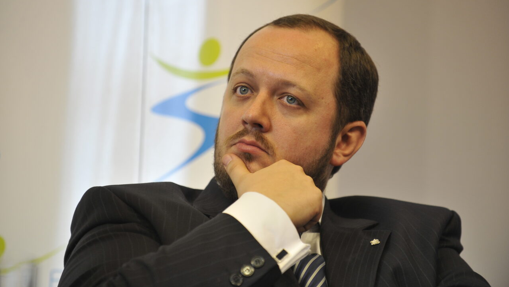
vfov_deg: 5.8
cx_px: 255
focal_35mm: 210
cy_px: 124
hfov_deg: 10.3
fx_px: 2835
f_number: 3.2
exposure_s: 1/250
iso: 1250
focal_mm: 200
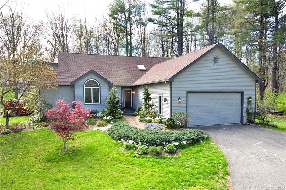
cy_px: 95
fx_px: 190
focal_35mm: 24
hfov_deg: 73.8
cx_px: 143
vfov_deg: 53.0
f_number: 8
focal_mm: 16
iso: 800
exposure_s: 1/160
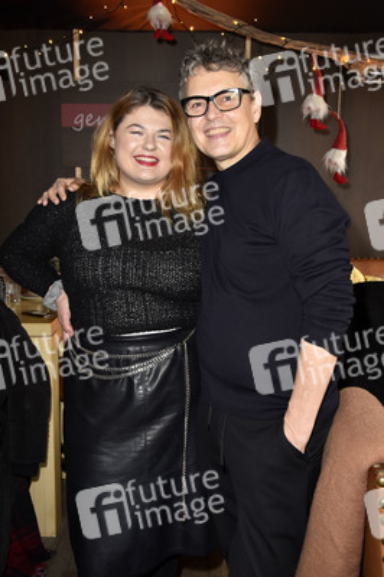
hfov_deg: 36.8
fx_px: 577
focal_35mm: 36
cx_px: 192
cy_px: 288
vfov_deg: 53.2
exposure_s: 1/80
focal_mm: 36
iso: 1000
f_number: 5.6
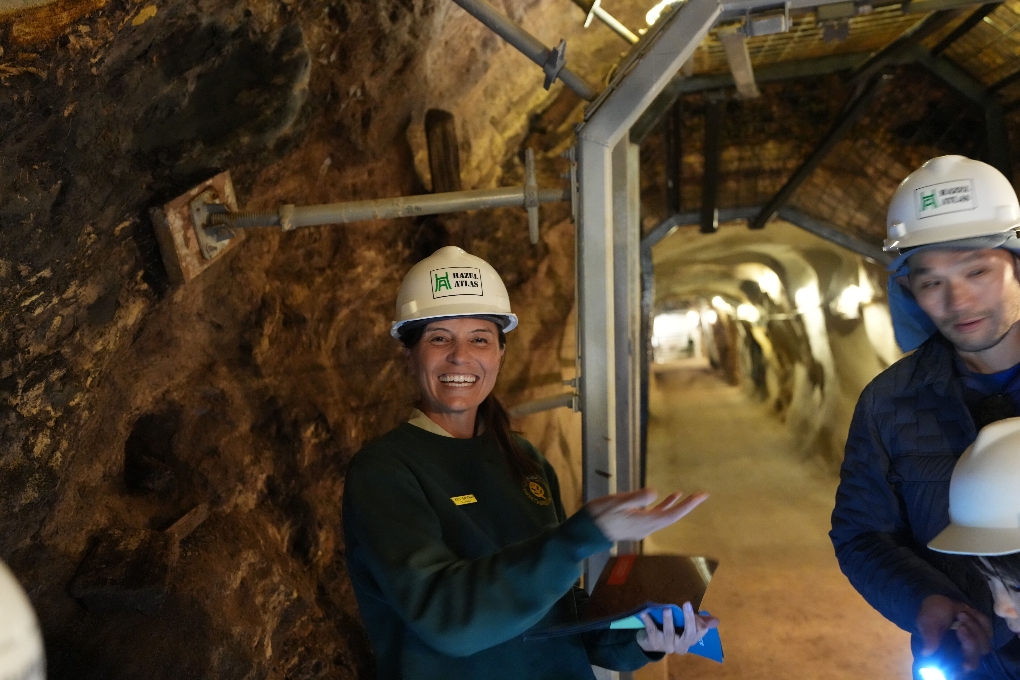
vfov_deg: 37.9
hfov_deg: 54.4
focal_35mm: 35
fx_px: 992
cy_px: 340
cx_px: 510
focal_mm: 35
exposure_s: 1/20
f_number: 2.8
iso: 8000
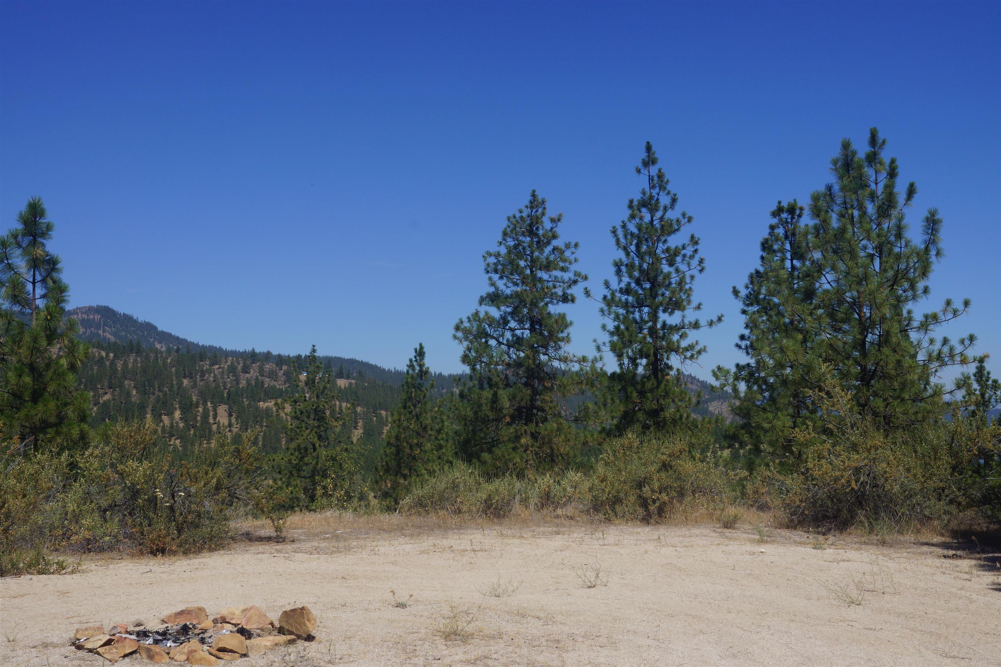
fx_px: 1001
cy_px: 334
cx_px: 500
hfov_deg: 53.1
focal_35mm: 36
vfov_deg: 36.9
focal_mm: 24
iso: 100
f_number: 16
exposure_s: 1/160
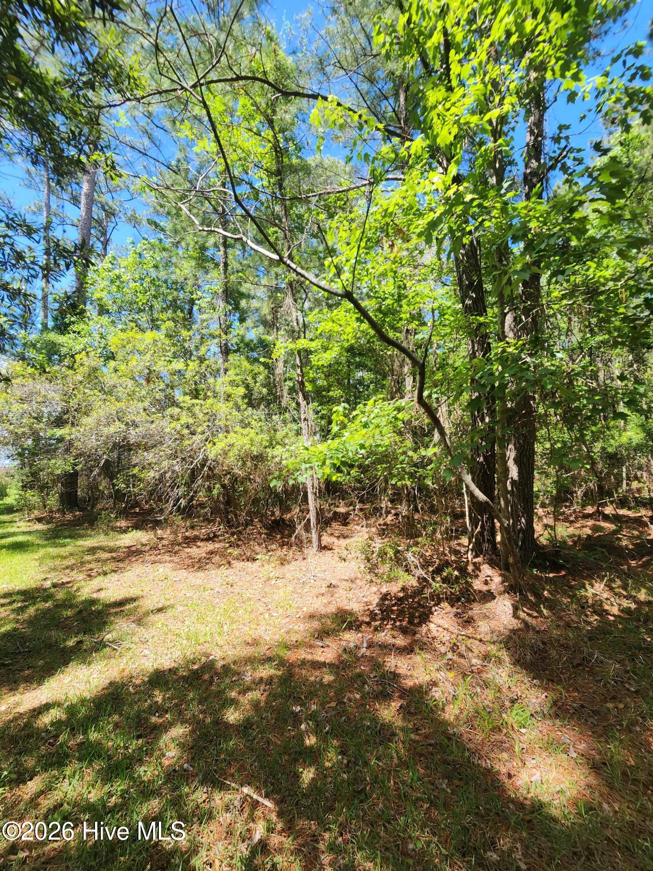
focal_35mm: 13
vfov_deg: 106.2
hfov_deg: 89.9
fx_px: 327
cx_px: 326
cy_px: 436
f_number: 2.2
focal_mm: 2.2
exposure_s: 1/444
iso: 50
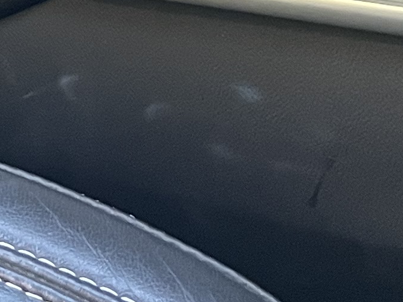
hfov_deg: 12.4
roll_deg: +2.1
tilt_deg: -25.3
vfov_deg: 8.4
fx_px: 1746
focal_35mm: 150
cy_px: -600
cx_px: -251
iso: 250
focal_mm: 5.1
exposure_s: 1/60
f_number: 1.6
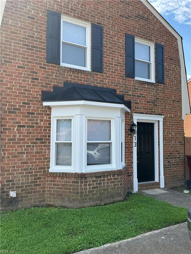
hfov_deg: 48.2
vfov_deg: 61.7
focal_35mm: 29
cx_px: 96
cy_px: 127
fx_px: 213
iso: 25
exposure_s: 1/534
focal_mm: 3
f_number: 1.8
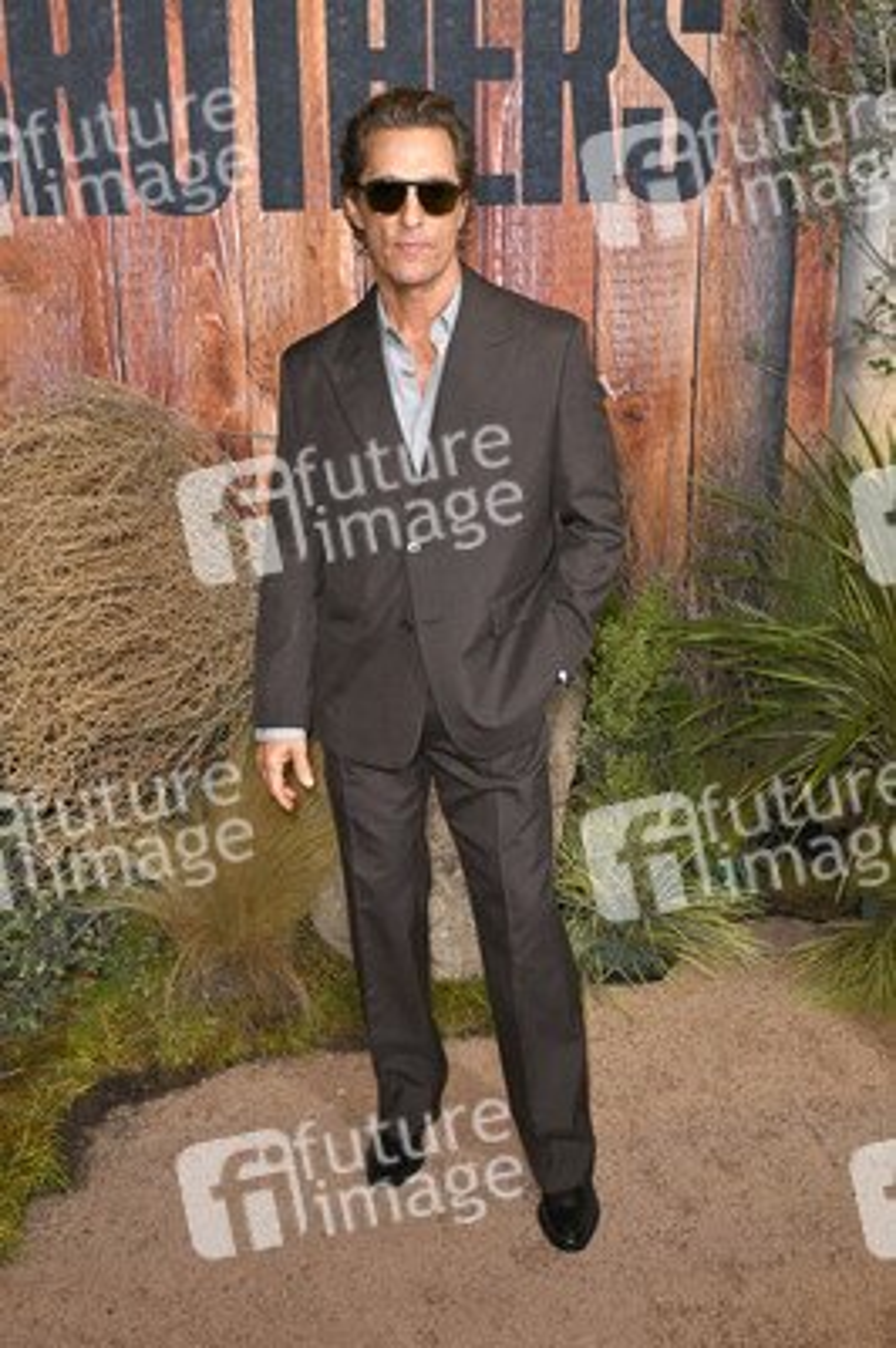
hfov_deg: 34.2
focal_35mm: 39
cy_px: 674
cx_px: 448
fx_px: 1458
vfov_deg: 49.6
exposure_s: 1/250
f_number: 6.3
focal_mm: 39
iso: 1000
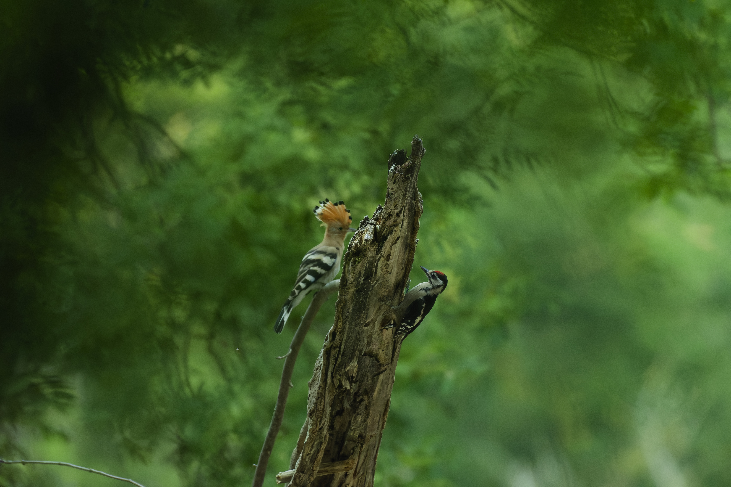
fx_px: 11573
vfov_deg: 2.4
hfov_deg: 3.6
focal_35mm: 570
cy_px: 244
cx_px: 366
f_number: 5.6
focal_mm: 380
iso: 12800
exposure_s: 1/4000
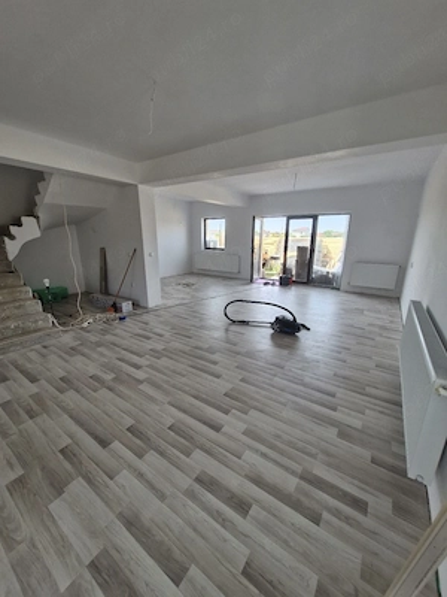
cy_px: 298
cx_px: 224
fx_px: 224
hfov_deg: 89.9
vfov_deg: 106.2
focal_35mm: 13
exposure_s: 1/100
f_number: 2.2
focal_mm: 1.74
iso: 50
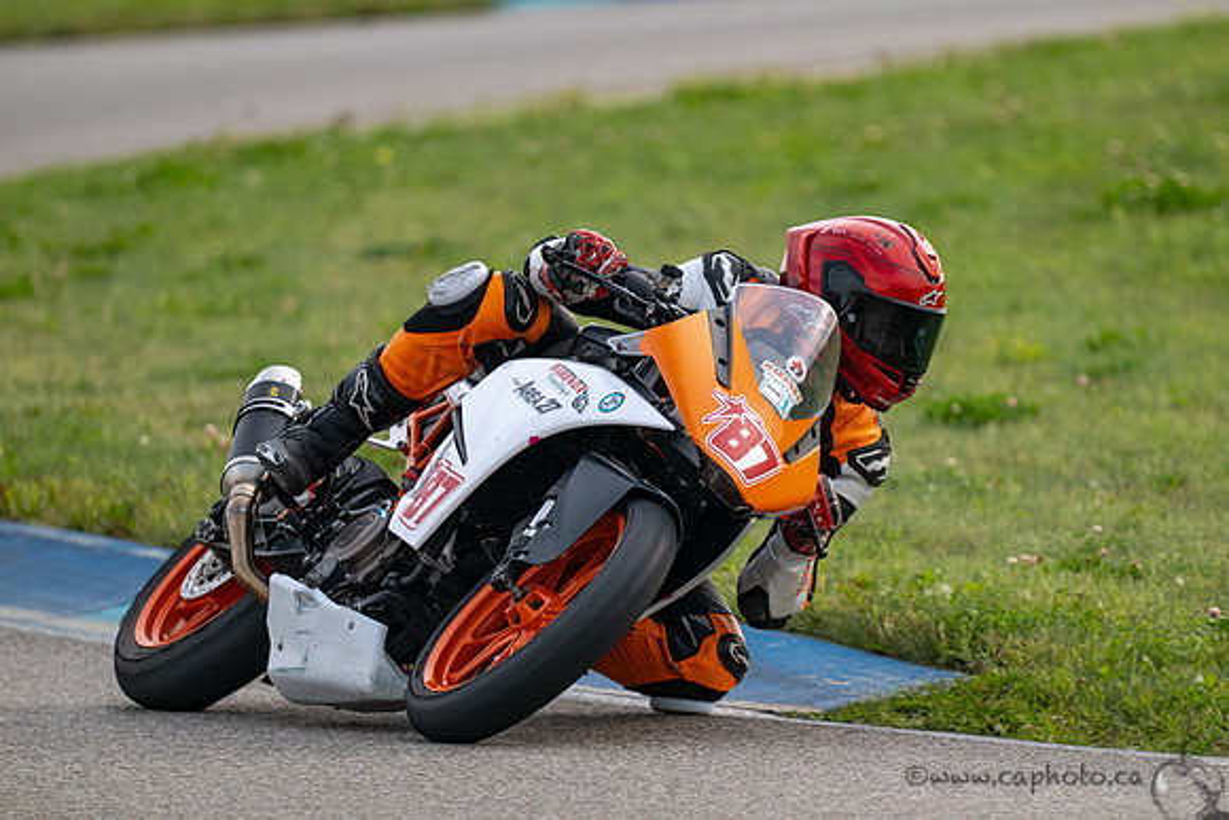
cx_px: 614
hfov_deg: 3.4
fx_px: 20487
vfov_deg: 2.3
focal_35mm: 600
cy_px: 410
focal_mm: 600
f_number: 6.3
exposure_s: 1/1250
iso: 500
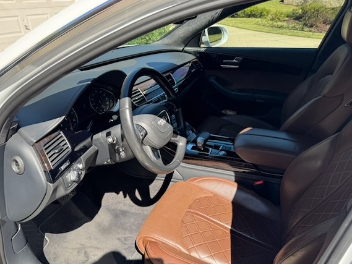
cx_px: 181
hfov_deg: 65.3
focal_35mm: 27
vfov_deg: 51.3
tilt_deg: -27.5
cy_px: 147
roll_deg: +2.1
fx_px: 275
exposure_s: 1/651
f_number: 1.78
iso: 80
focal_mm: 6.76
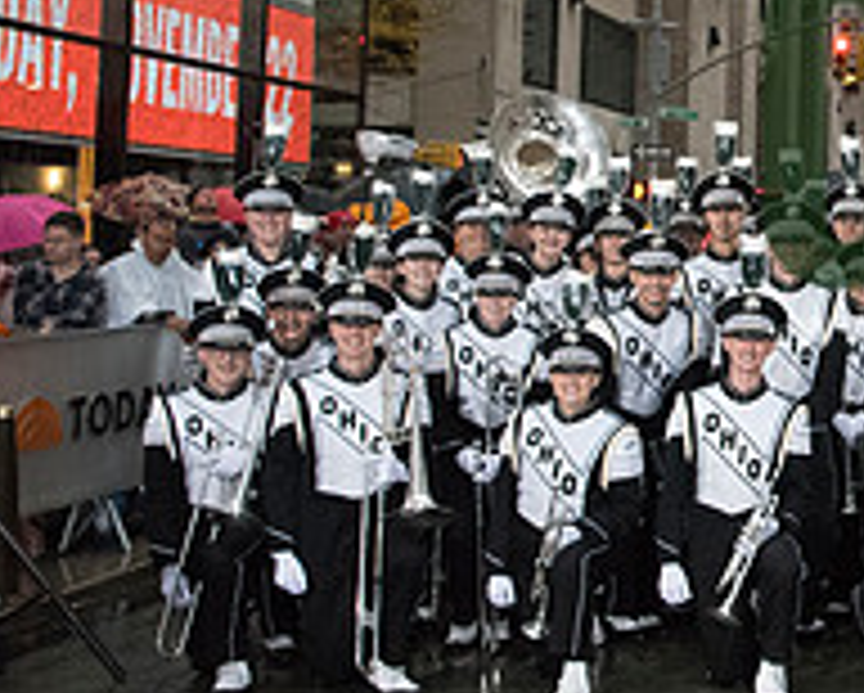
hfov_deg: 24.5
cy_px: 169
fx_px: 1741
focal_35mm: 68
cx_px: 1102
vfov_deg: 22.3
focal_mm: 24
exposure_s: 1/2500
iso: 10000
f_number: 3.5
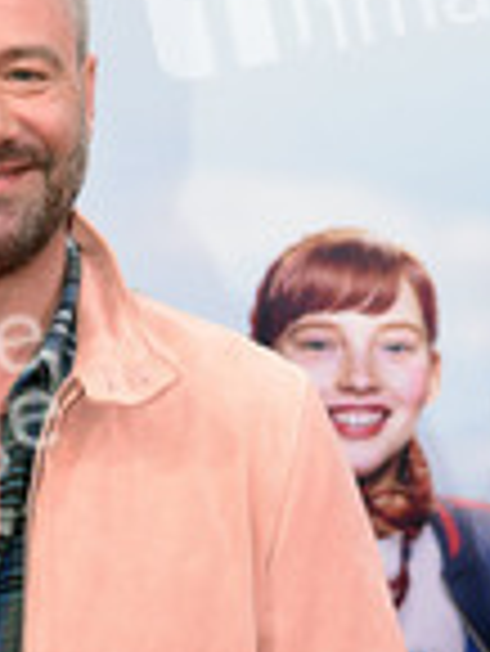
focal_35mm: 185
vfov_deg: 10.6
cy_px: 648
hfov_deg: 8.0
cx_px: -40
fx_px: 3487
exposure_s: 1/160
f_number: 6.3
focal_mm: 70
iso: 400
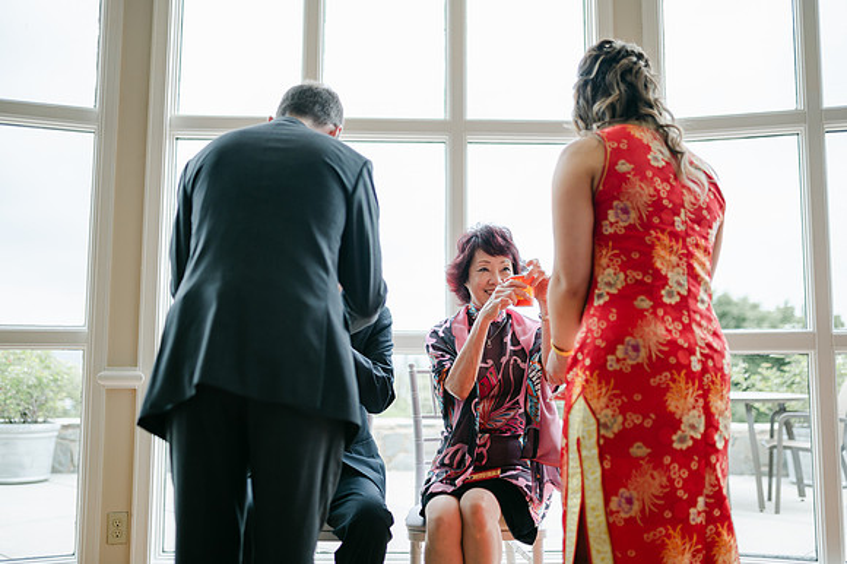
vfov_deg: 37.8
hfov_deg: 54.5
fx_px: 823
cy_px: 282
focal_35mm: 35
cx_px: 424
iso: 100
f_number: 1.4
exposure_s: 1/1000
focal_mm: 35
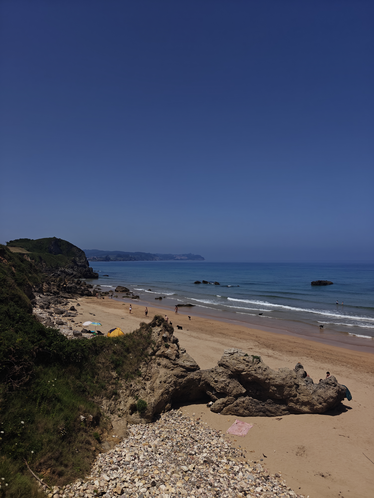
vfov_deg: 73.9
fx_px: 331
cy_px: 249
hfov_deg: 58.9
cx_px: 187
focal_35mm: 23
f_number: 1.6
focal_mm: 6.06
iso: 50
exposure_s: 1/5646
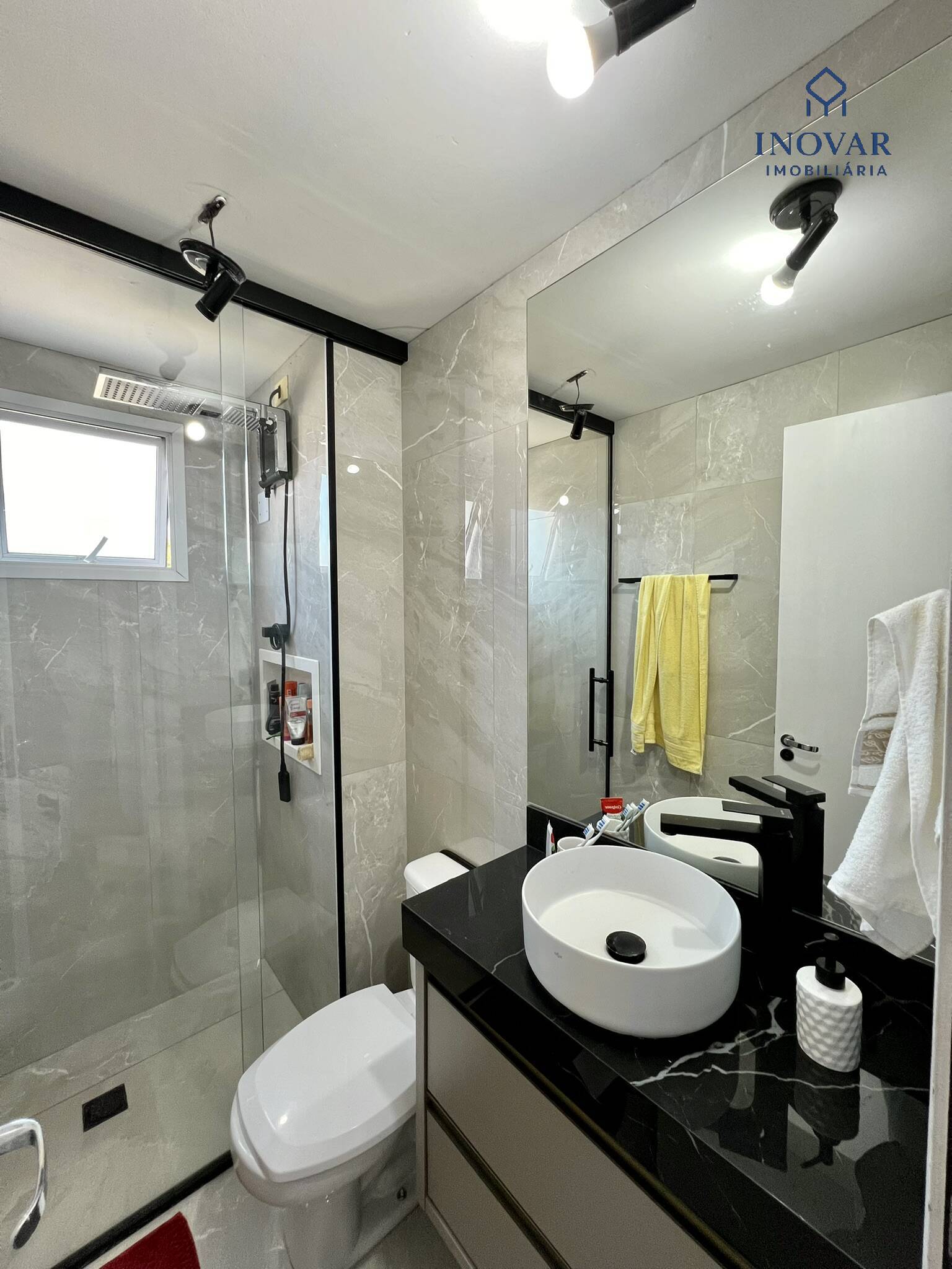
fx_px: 477
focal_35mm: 13
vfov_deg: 106.2
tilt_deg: -2.5
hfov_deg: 89.9
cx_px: 476
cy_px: 634
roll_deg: +1.1
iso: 200
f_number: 1.8
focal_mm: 1.57
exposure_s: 1/120
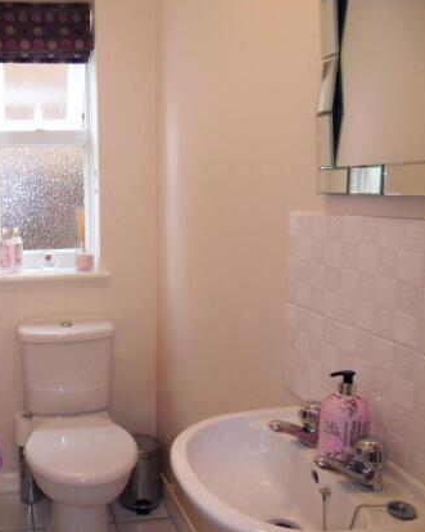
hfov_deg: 42.3
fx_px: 519
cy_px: 270
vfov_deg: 54.2
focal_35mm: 33
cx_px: 79
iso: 200
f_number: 3.3
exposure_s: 1/30
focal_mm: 4.2
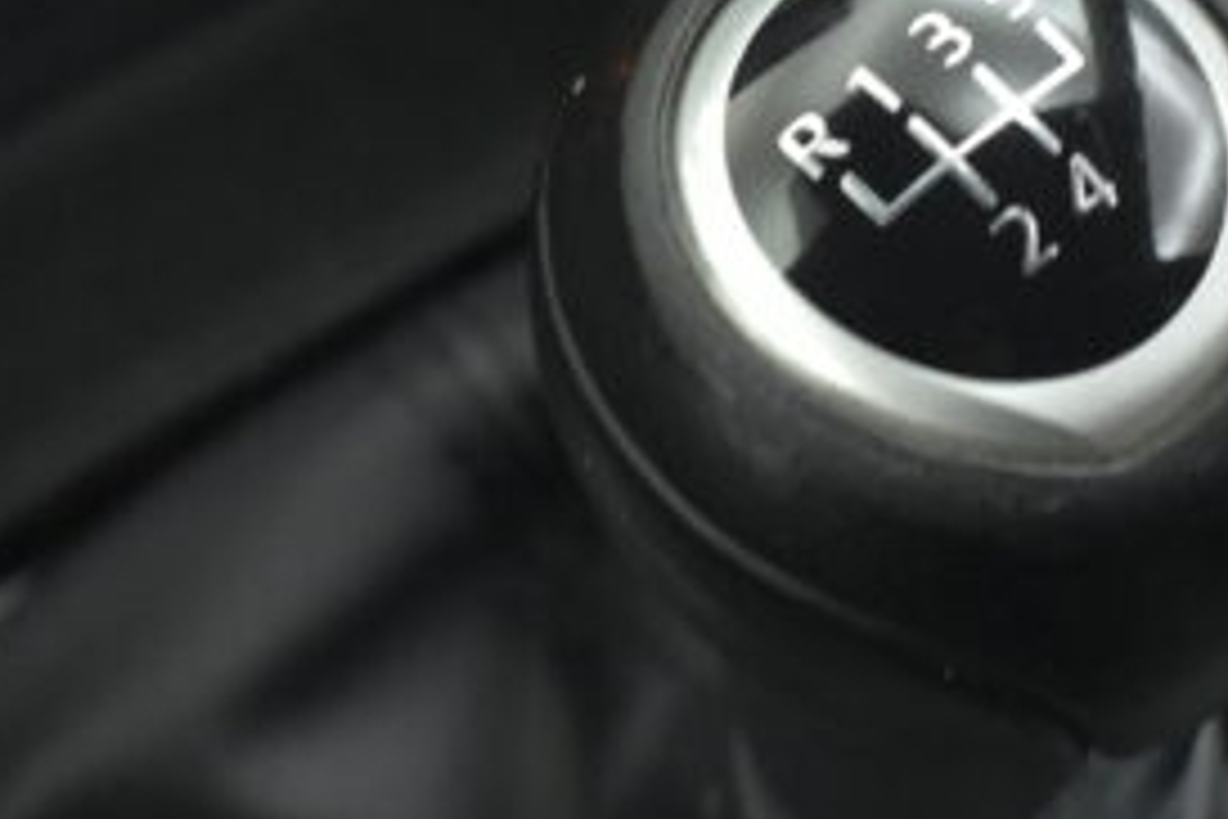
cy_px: 468
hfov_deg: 16.4
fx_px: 4229
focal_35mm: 124
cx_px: 981
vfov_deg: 11.1
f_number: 3.8
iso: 1600
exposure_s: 1/80
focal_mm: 22
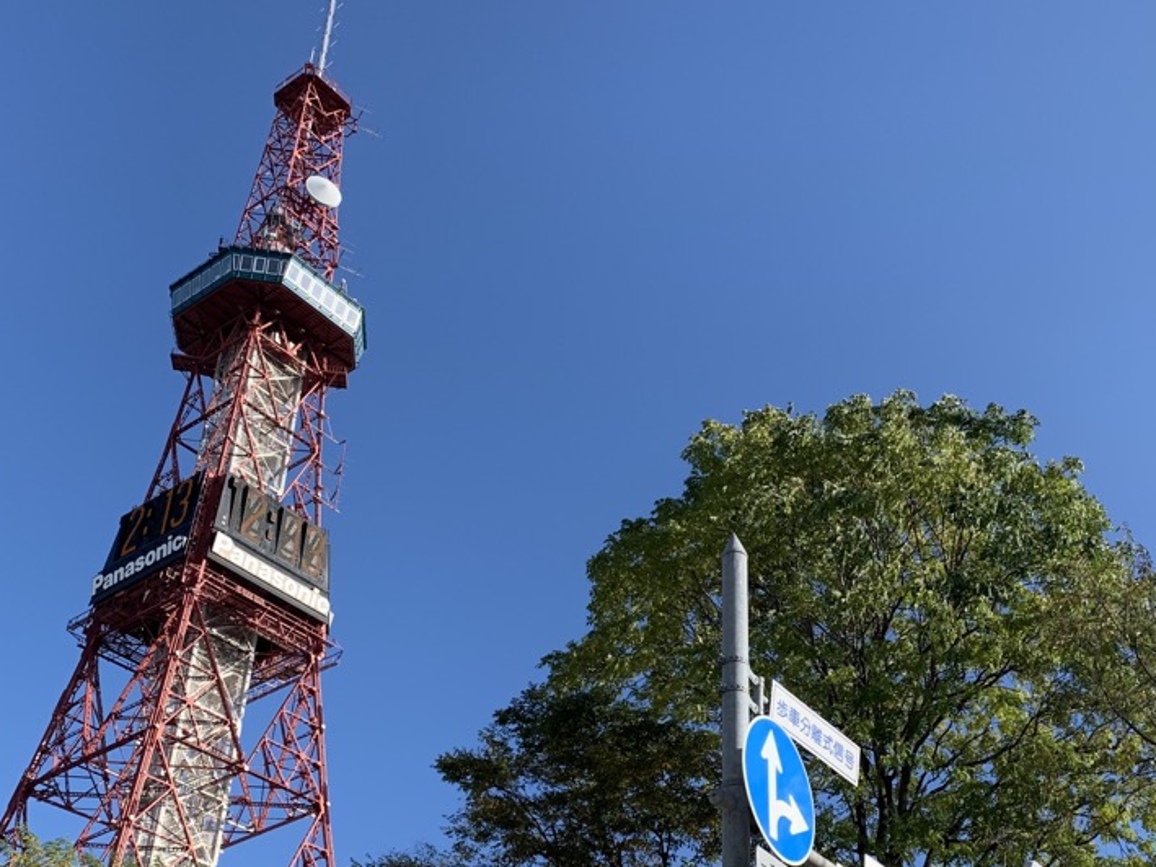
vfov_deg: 32.0
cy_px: 691
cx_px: 779
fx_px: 1470
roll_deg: +2.1
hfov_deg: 42.3
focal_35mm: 44
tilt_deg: +29.8
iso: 25
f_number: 1.8
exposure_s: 1/1368
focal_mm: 4.25
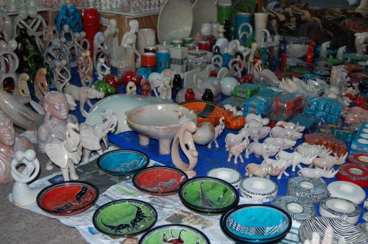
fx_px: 398
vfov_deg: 34.1
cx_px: 184
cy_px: 122
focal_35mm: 39
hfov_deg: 49.6
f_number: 4.2
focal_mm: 26
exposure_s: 1/60
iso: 400
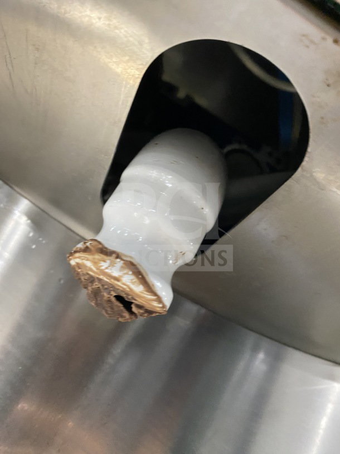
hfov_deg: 54.9
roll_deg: -29.5
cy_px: 227
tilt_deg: +23.6
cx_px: 170
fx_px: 327
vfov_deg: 69.4
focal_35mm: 25
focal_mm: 4.25
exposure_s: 1/60
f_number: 1.8
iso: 500
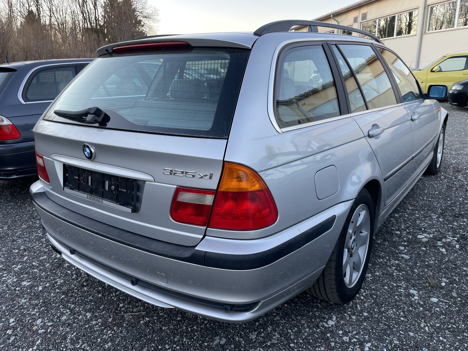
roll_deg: +1.1
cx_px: 234
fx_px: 352
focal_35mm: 26
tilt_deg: -14.3
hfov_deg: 67.3
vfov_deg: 53.1
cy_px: 176
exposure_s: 1/121
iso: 64
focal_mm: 4.2
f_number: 1.6
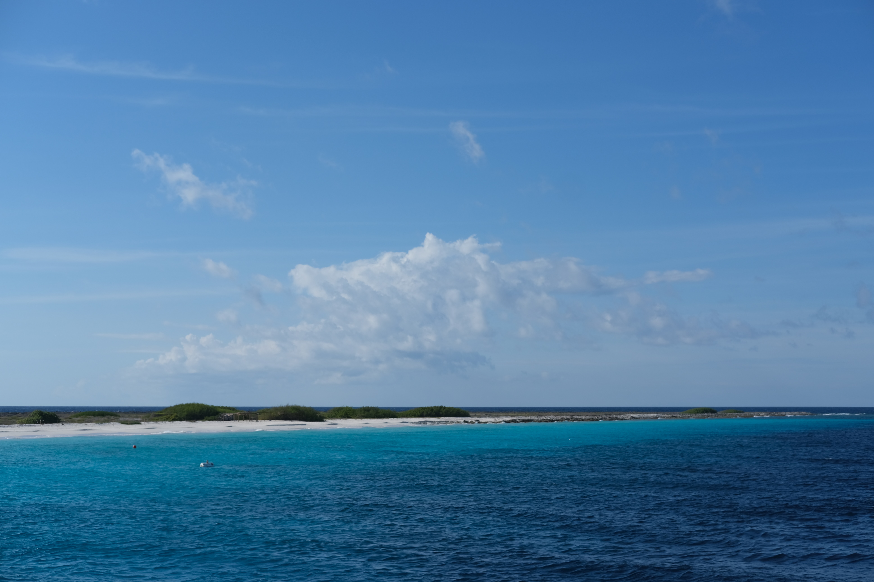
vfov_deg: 25.5
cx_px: 437
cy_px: 291
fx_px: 1287
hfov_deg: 37.5
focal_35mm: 53
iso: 160
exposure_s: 1/1400
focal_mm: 35
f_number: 5.6
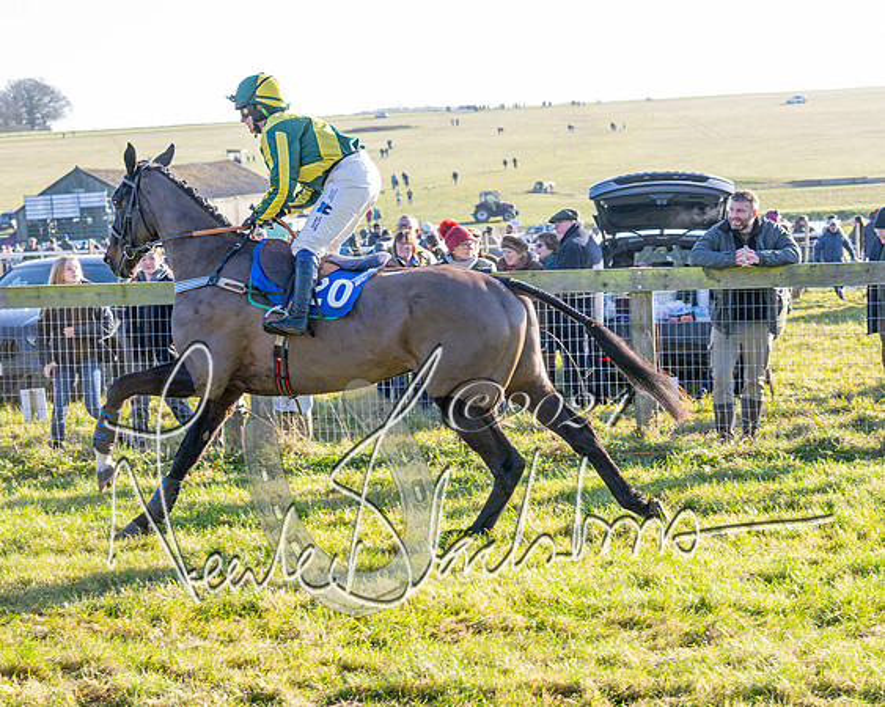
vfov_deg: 19.7
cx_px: 531
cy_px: 354
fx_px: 2036
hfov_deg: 24.5
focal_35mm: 78
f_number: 4
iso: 640
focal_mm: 46
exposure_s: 1/1000
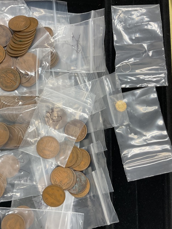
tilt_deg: -83.2
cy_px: 125
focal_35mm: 36
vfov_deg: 51.3
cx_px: 77
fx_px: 238
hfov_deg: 39.6
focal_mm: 3
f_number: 1.8
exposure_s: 1/120
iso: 64
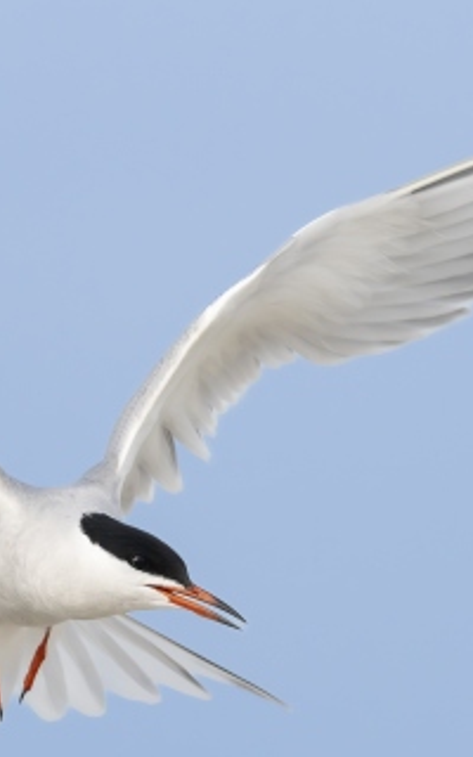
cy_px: 422
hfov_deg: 0.7
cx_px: 132
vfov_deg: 1.2
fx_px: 36177
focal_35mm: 1754
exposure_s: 1/3200
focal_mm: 689
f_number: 8
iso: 2500
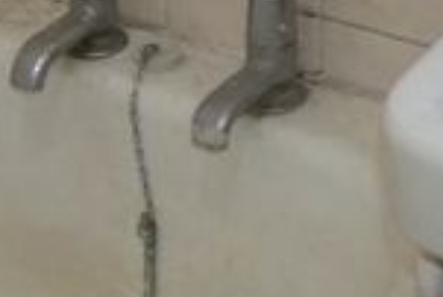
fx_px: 1737
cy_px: -47
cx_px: 308
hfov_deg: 14.5
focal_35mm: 141
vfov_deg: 9.6
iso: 160
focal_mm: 3.6
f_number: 2.8
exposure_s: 1/60
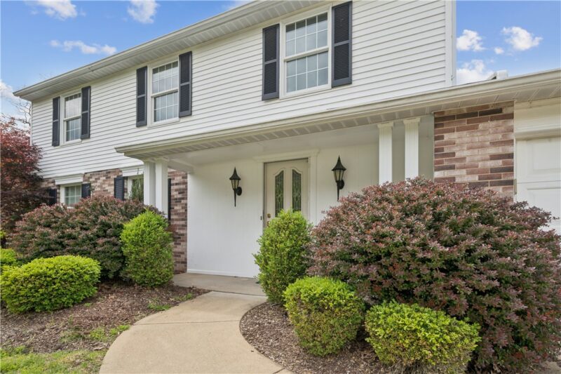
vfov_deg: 70.4
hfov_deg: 93.3
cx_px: 280
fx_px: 265
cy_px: 187
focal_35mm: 17
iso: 50
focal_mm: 17
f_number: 11
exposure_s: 1/60
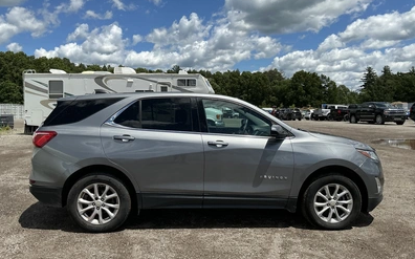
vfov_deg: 41.7
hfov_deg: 62.9
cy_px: 116
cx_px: 209
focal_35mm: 30
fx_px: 339
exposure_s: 1/2959
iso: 25
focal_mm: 3
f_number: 1.8
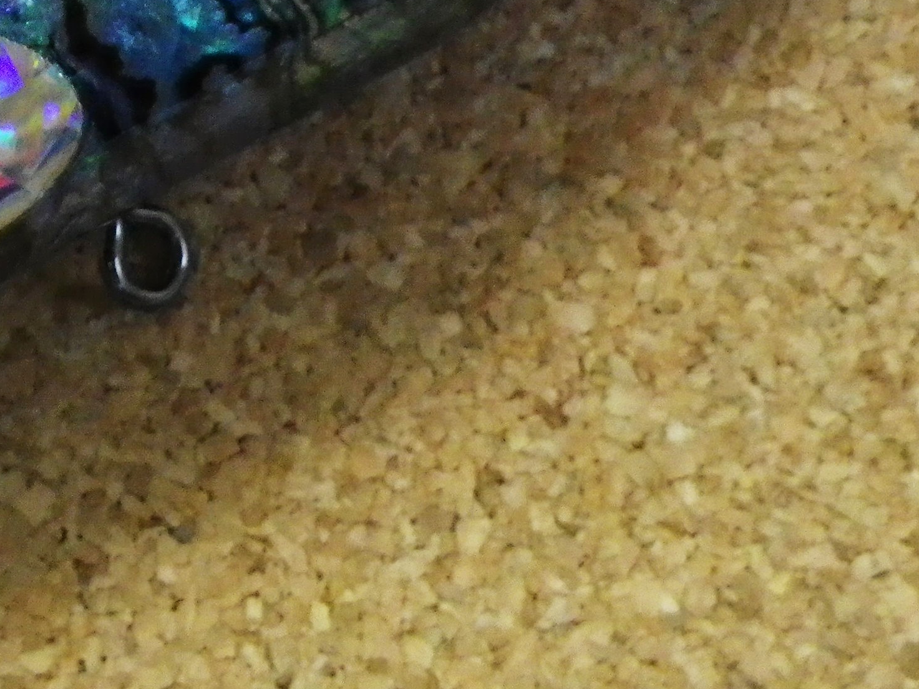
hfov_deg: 19.4
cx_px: 47
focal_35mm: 99
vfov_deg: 14.7
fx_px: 2628
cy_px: -12
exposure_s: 1/50
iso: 400
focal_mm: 6.1
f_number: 3.8
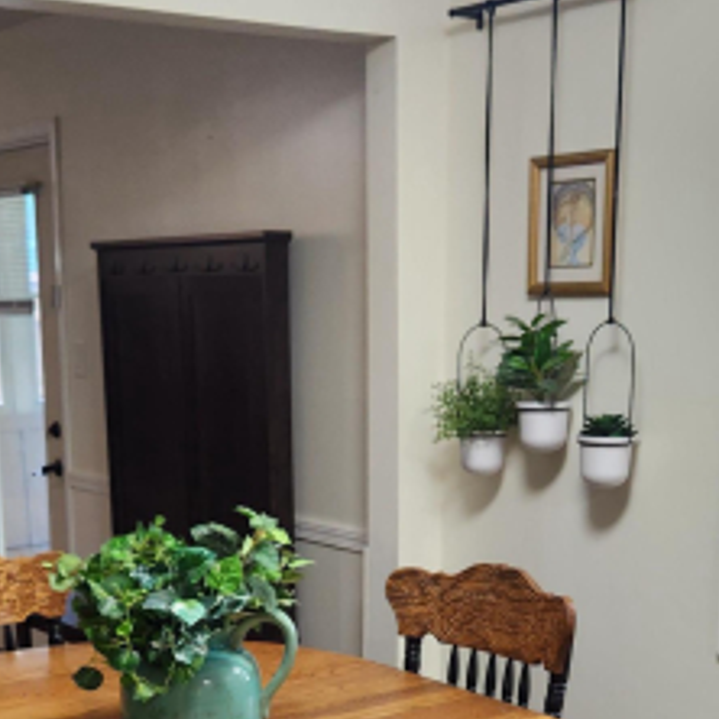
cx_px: 348
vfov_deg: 27.2
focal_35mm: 61
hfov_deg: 28.2
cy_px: 645
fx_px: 1433
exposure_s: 1/120
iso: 200
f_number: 1.8
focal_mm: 5.4
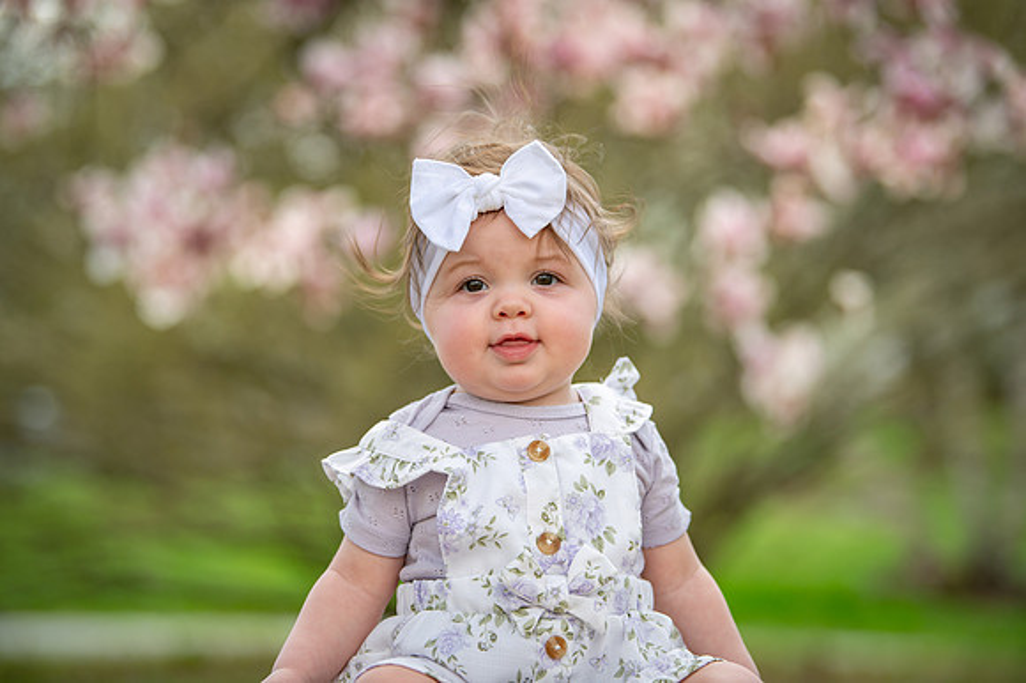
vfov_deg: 12.4
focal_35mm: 110
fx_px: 3133
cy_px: 342
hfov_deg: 18.6
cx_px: 513
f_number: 2.8
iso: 320
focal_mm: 110
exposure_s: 1/1250
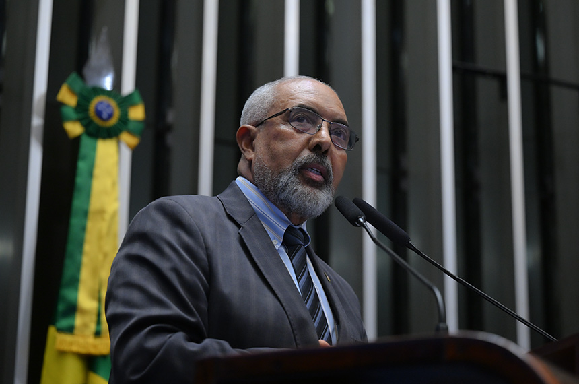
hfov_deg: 23.2
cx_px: 290
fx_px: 1413
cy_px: 192
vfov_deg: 15.5
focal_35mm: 88
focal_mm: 88
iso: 1600
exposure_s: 1/200
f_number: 2.8
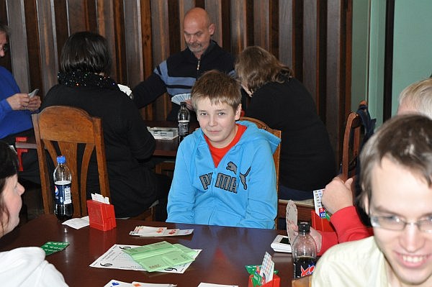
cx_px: 216
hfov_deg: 29.3
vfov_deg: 19.7
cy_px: 144
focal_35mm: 69
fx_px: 827
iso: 800
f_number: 4.5
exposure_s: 1/60
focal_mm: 46
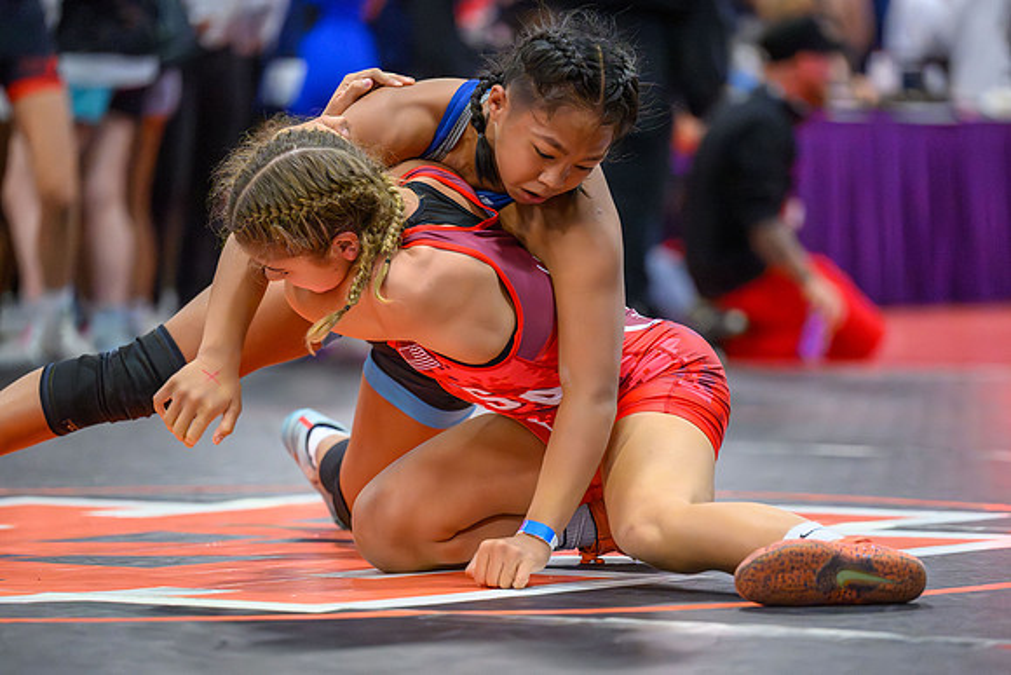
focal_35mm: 213
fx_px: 5972
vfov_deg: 6.5
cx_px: 540
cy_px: 388
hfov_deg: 9.7
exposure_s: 1/800
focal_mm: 185
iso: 20000
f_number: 2.8
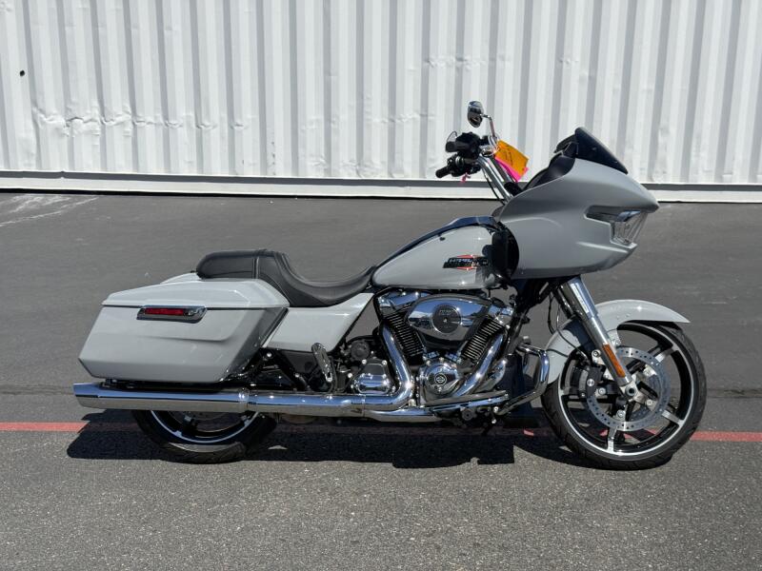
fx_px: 1057
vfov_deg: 30.3
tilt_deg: -13.2
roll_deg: +0.4
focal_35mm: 48
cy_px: 286
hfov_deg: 39.7
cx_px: 381
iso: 64
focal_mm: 6.76
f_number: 1.78
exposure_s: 1/7874
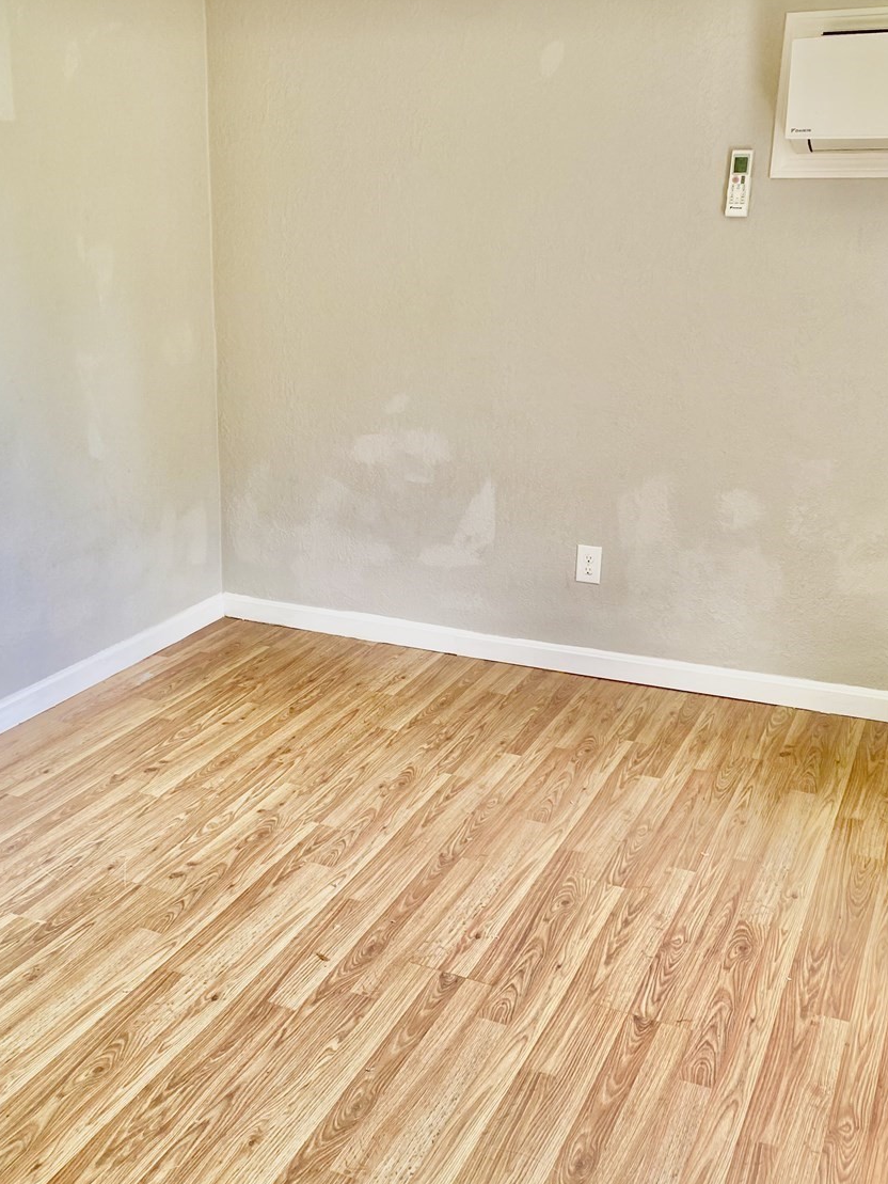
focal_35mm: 36
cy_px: 605
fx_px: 1231
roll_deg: +0.0
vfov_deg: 51.3
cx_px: 371
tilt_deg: -17.7
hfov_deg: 39.6
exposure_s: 1/121
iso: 80
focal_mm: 4.25
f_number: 1.8
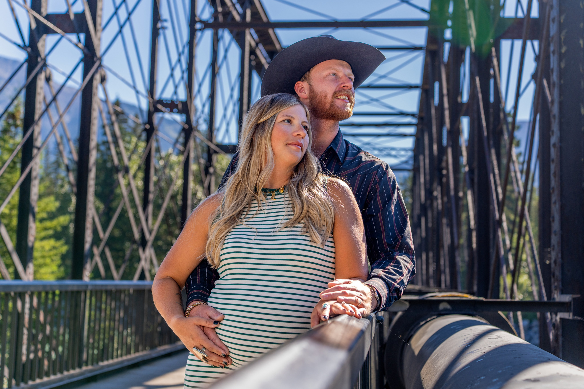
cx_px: 292
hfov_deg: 45.4
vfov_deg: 31.2
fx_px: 698
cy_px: 194
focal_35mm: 43
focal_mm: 43
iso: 125
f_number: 3.2
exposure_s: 1/320
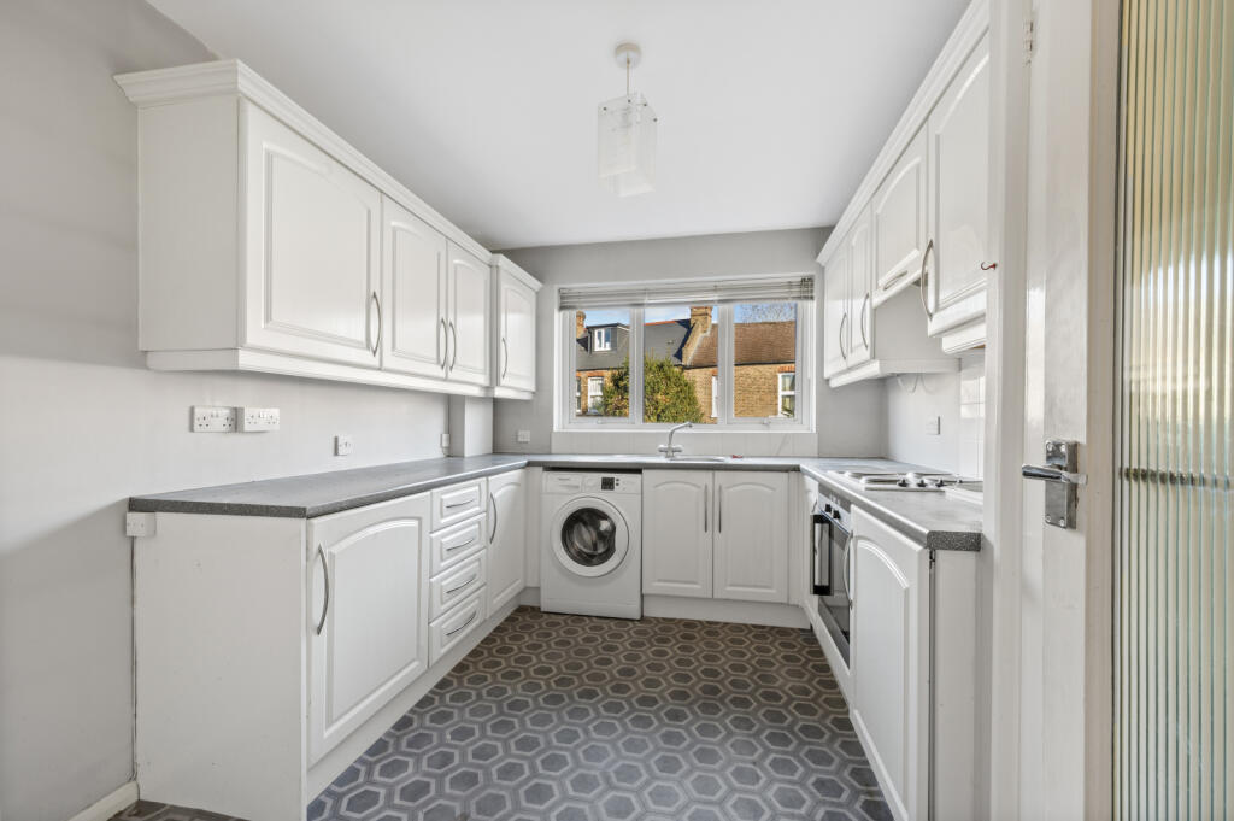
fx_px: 479
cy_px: 410
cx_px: 617
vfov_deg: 81.1
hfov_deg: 104.3
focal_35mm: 14
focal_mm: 14
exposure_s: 1.6
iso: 200
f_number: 16
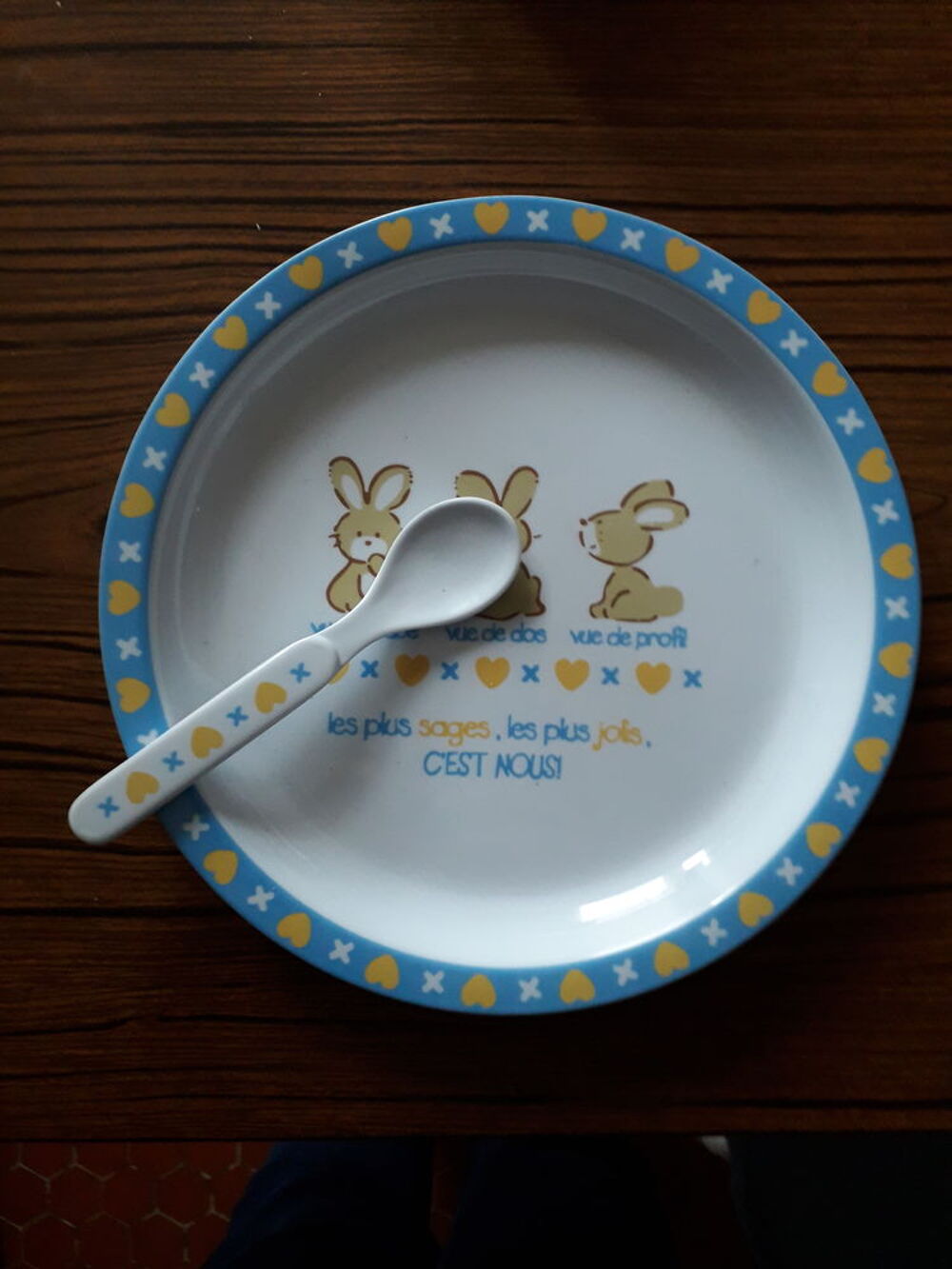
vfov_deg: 65.3
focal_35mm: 27
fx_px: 990
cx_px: 476
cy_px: 634
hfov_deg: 51.4
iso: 200
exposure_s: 1/33
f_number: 1.9
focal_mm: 3.6
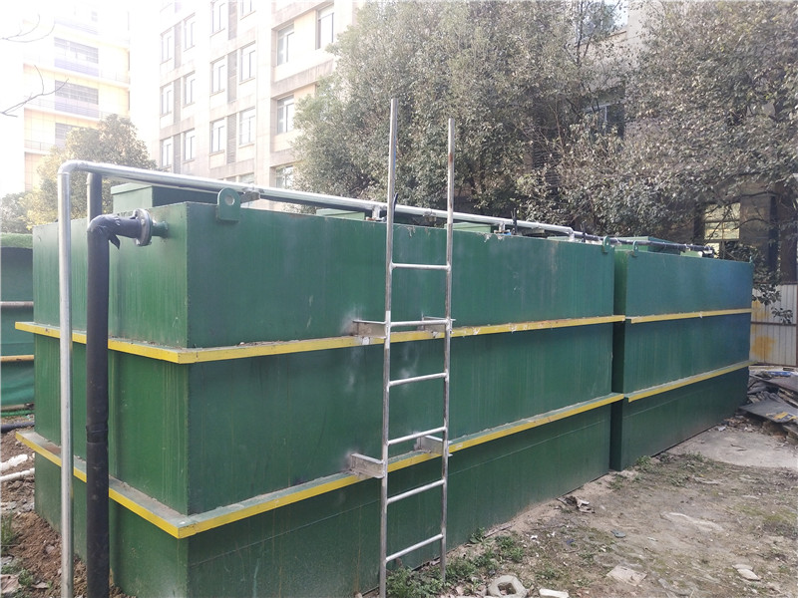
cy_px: 299
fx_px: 692
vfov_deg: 46.8
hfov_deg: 60.0
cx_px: 399
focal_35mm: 30
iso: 69
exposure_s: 1/111
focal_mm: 3.95
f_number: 1.8
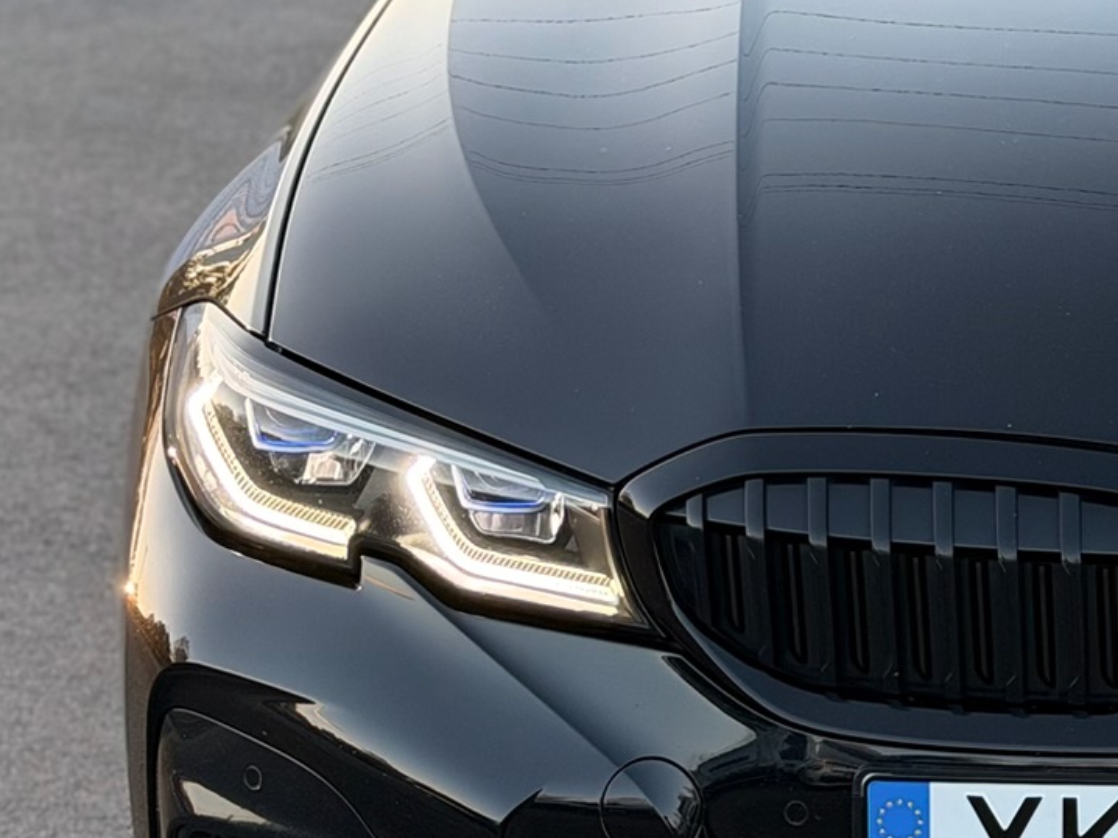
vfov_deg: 10.8
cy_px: 178
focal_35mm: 137
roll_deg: +1.8
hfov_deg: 14.1
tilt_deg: -14.0
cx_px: 1218
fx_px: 4423
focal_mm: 6.76
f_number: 1.78
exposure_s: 1/185
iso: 64
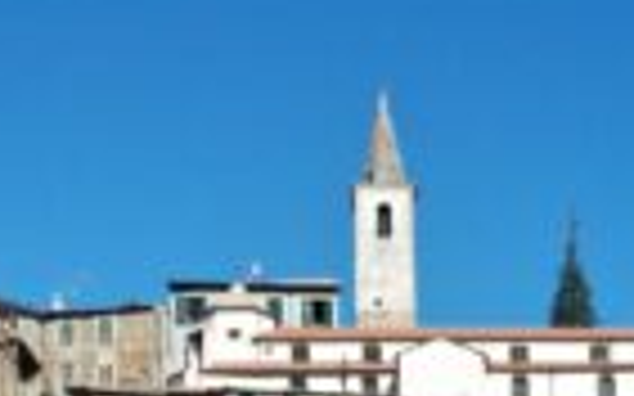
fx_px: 1865
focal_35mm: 108
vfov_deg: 10.3
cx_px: 486
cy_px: 981
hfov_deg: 19.1
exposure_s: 1/3200
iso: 150
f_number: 1.7
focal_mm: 6.72
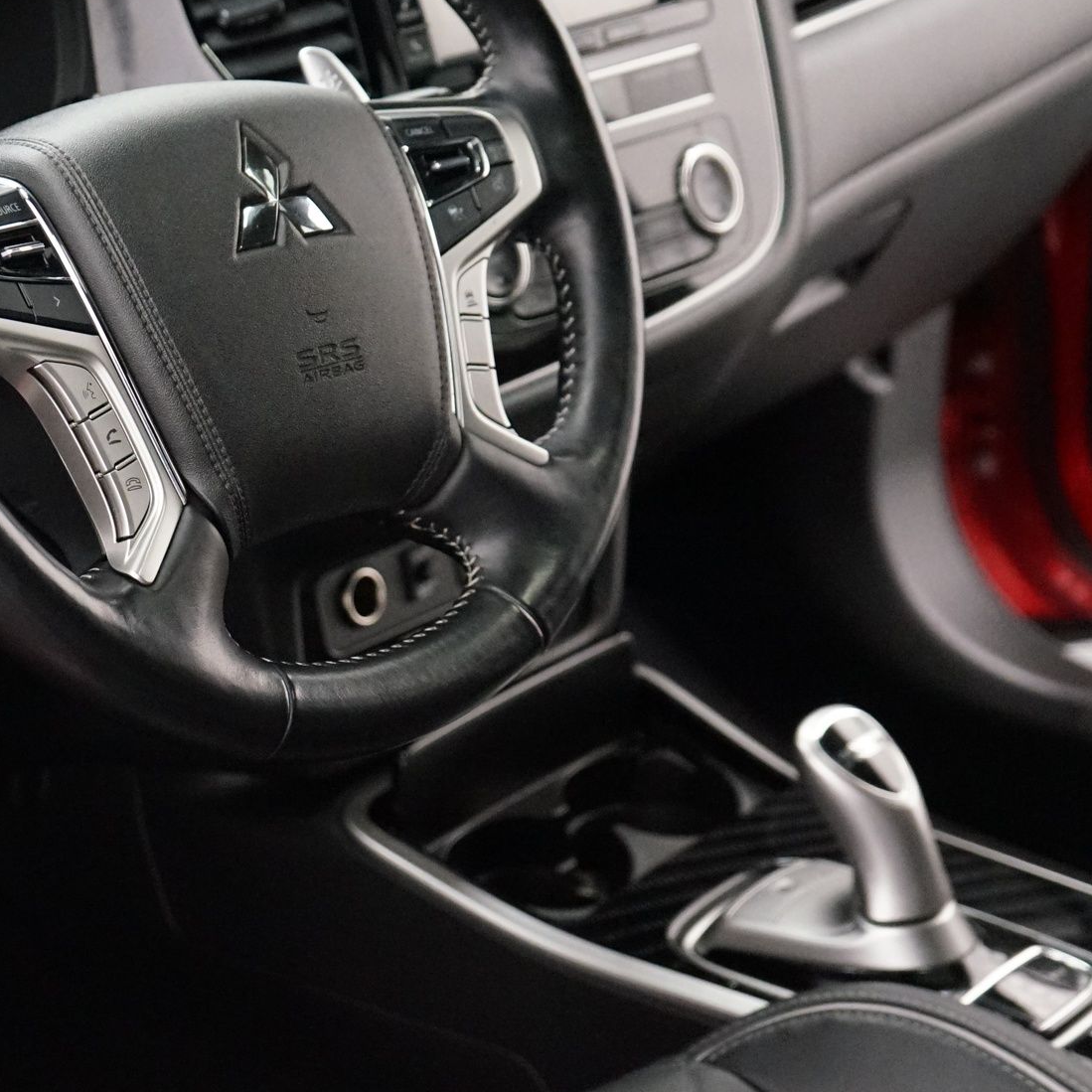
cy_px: 434
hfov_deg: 19.8
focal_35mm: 87
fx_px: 3105
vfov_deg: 19.9
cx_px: 268
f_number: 4.5
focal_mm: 45
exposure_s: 1/100
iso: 6400
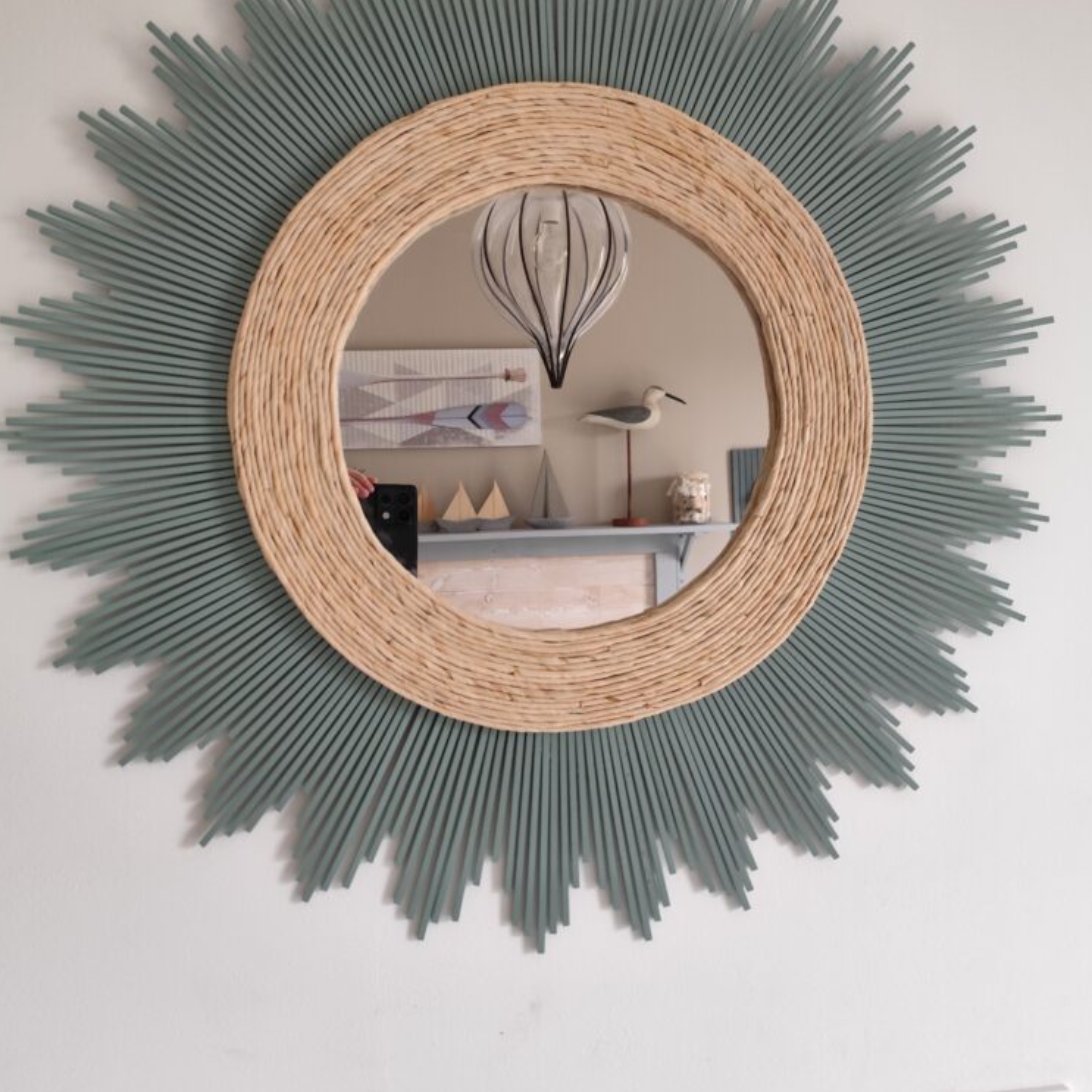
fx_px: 999
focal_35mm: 28
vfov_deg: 57.2
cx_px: 535
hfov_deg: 57.3
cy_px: 489
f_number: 1.65
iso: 800
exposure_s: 1/100
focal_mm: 6.14
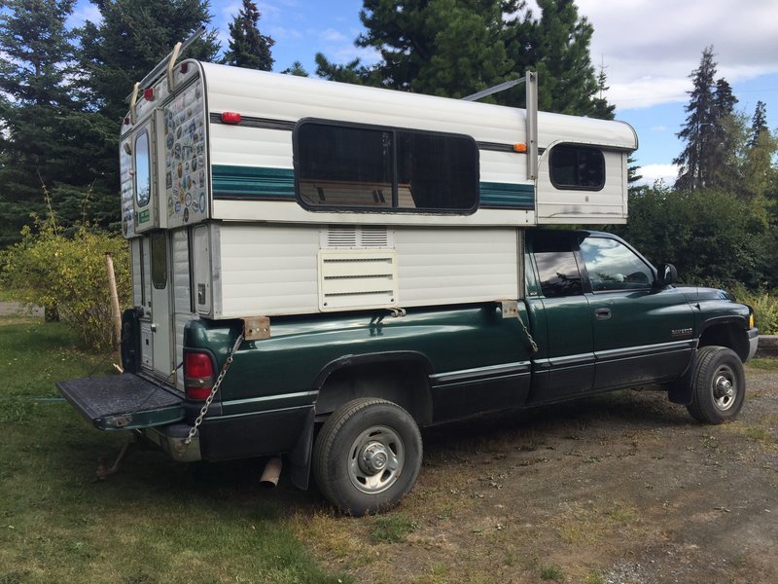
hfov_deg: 61.7
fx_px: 652
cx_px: 389
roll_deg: +0.0
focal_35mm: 29
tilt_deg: -3.5
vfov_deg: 48.2
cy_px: 292
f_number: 2.2
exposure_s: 1/1099
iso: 32
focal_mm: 4.15
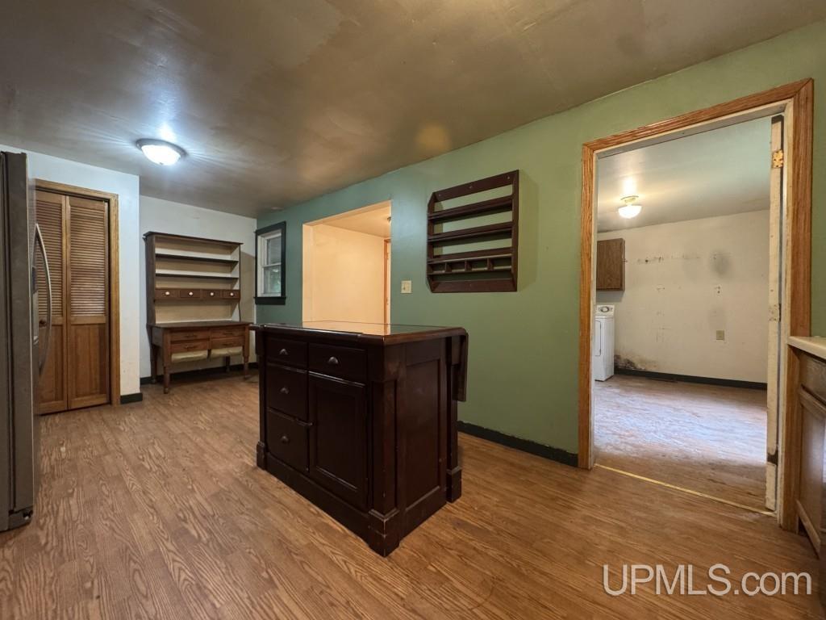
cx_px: 413
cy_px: 310
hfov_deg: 102.1
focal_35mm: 14
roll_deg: -0.7
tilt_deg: -1.9
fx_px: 334
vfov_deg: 85.7
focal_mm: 2.22
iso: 640
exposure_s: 1/60
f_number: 2.2
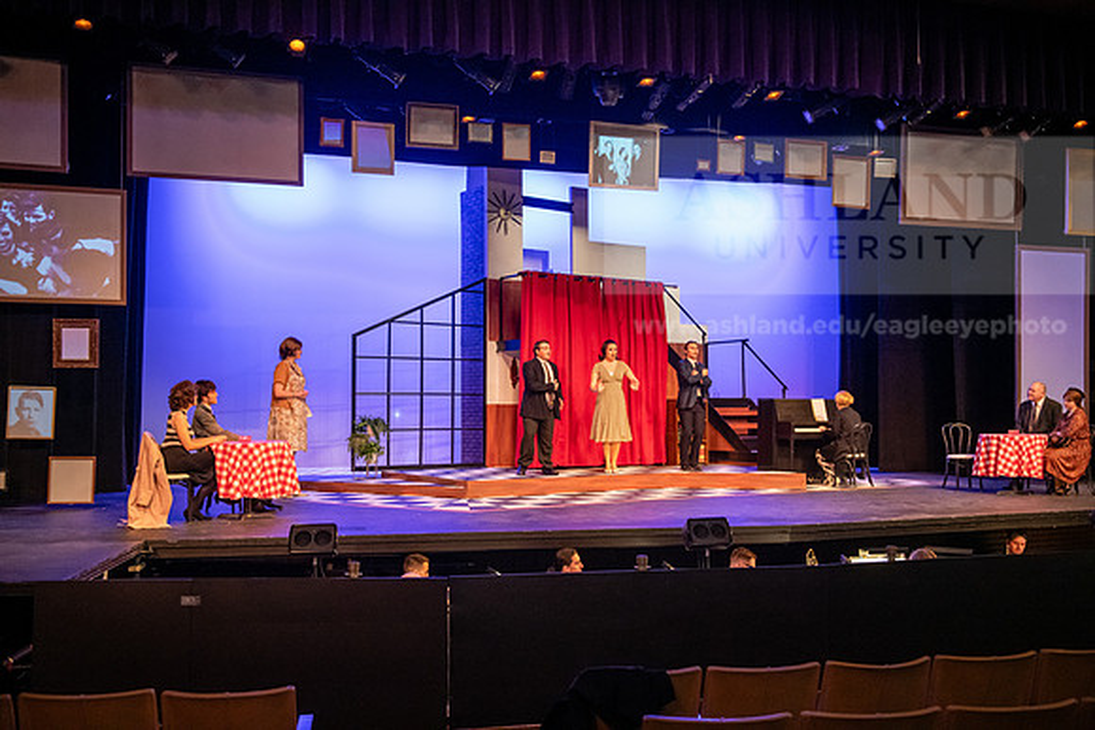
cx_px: 548
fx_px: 1065
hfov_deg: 54.4
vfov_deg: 37.9
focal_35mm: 35
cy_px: 365
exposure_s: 1/160
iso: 3200
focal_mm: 35
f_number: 3.2
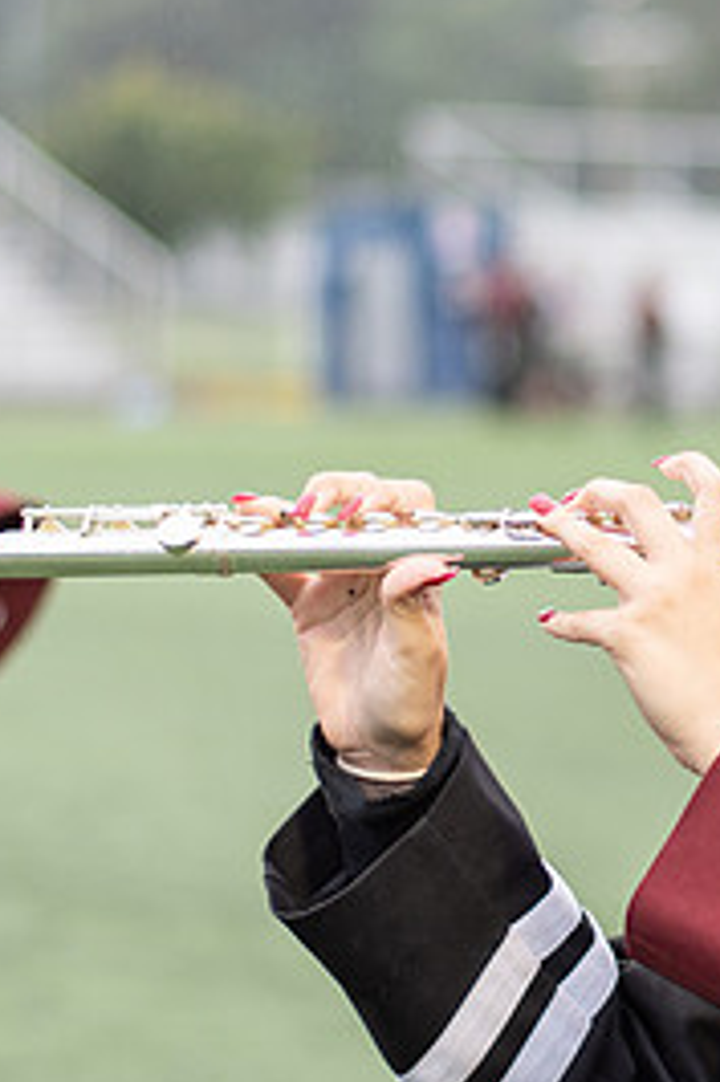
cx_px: 815
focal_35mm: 150
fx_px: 4506
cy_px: 438
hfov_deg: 9.0
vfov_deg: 13.7
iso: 100
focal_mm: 50
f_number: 1.8
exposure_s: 1/160
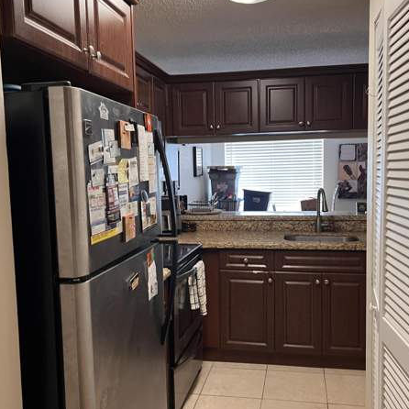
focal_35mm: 33
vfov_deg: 49.7
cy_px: 209
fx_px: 441
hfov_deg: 49.7
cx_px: 217
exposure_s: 1/60
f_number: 1.5
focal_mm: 5.7
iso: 200
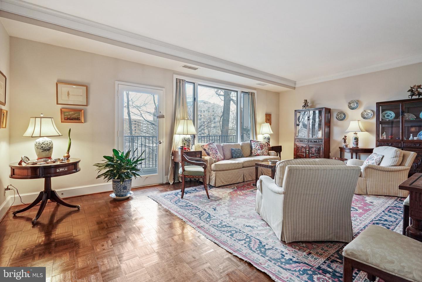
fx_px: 188
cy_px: 141
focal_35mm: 16
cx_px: 211
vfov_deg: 73.7
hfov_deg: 96.7
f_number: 8
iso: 800
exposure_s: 1/13
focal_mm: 16
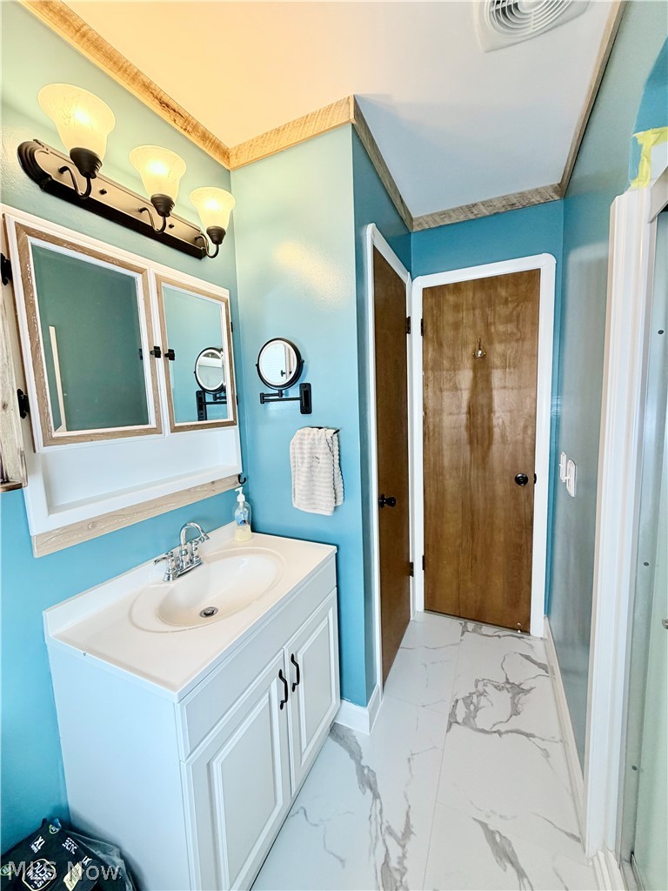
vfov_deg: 102.1
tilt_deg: -7.0
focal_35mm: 14
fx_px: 360
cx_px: 334
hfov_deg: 85.7
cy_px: 446
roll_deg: +1.7
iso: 160
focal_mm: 2.22
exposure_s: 1/120
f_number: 2.2
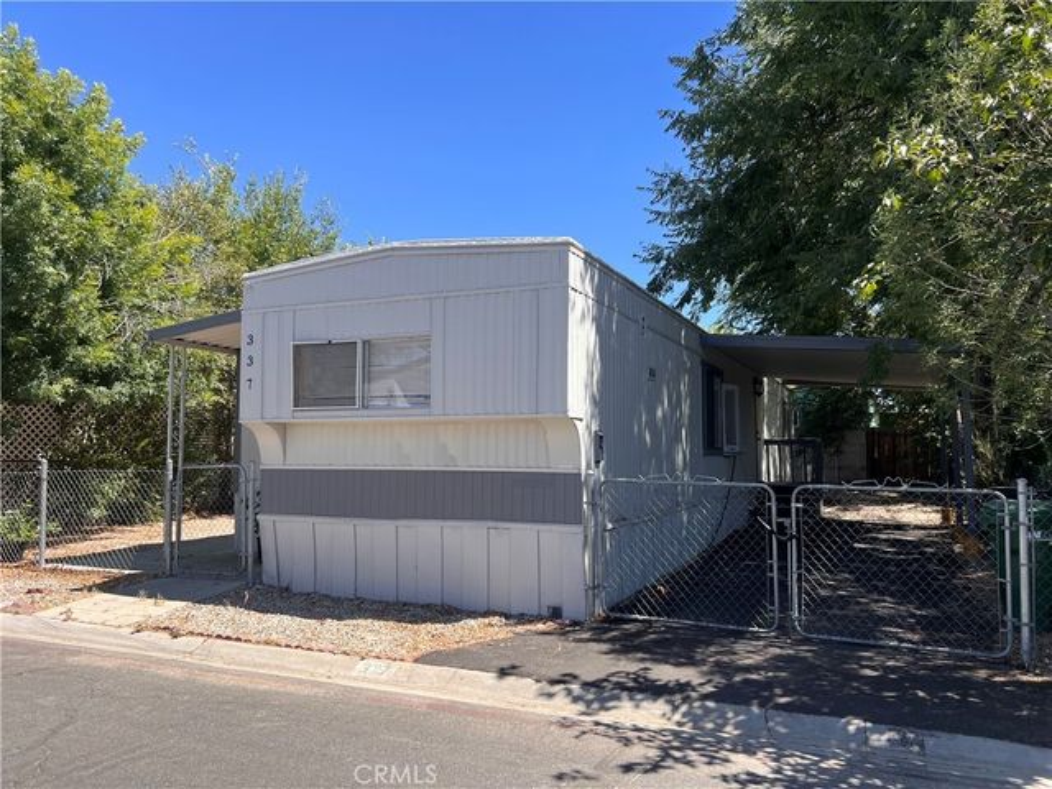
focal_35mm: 26
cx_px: 526
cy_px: 394
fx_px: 790
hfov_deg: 67.3
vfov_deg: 53.1
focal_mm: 5.7
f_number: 1.5
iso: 50
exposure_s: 1/2165
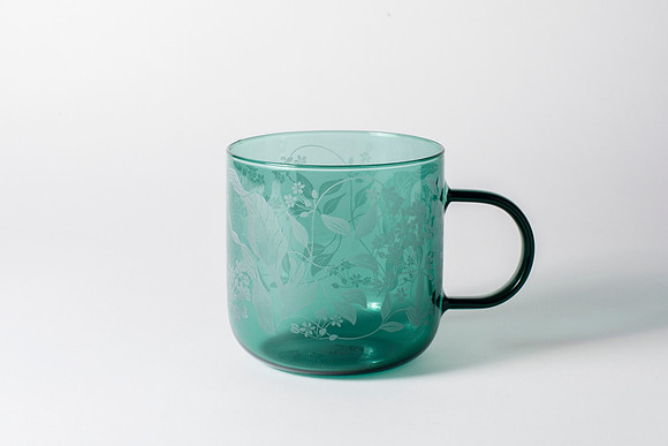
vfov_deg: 17.8
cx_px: 331
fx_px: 1424
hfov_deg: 26.4
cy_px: 212
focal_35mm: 77
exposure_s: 1/200
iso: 200
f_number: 16
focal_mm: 50
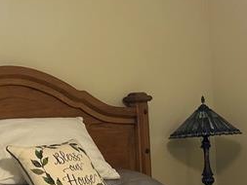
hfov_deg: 20.1
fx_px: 692
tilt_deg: -4.2
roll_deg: +3.3
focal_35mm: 97
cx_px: 170
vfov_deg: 15.1
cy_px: 160
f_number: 1.78
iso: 160
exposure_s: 1/60
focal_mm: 6.86
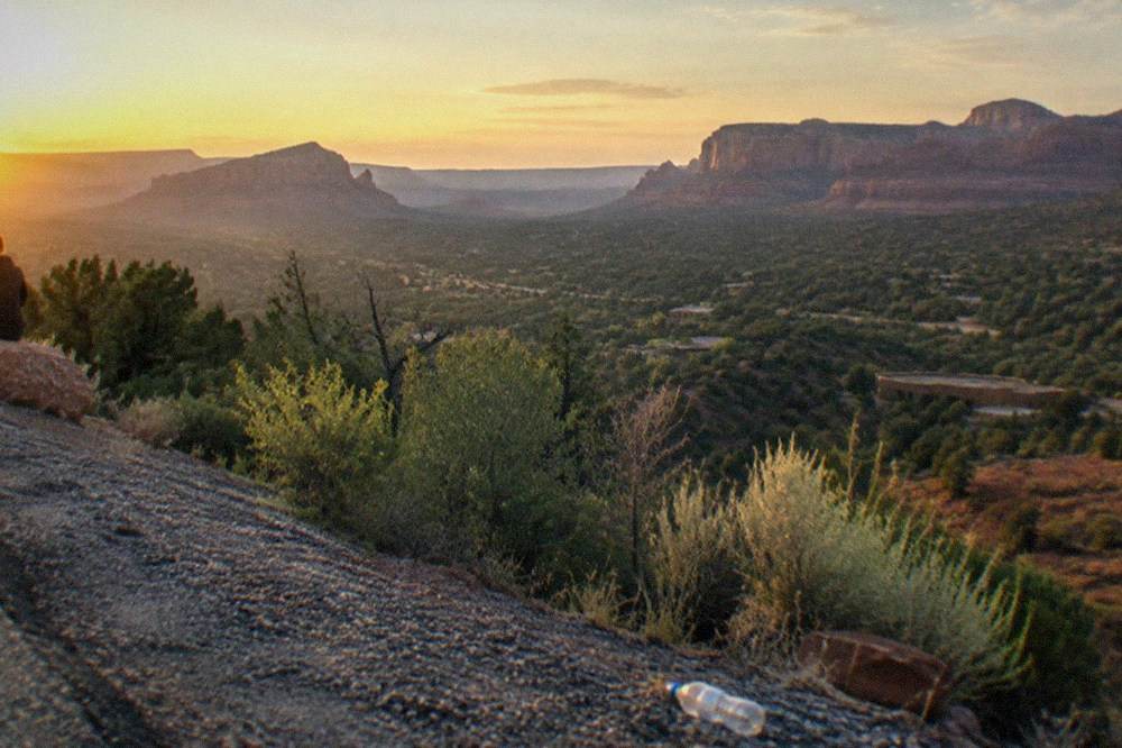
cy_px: 374
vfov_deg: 33.4
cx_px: 561
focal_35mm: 40
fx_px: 1246
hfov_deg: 48.5
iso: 320
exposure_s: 1/500
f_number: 4.5
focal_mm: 40
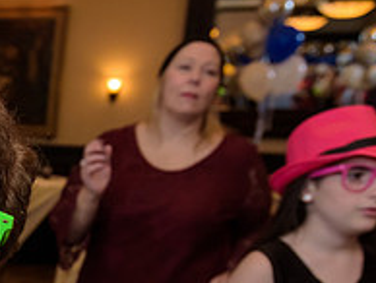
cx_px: -126
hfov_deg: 24.3
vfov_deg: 20.1
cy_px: 332
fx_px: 750
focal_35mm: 69
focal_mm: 24
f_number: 4
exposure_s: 1/125
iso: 1600
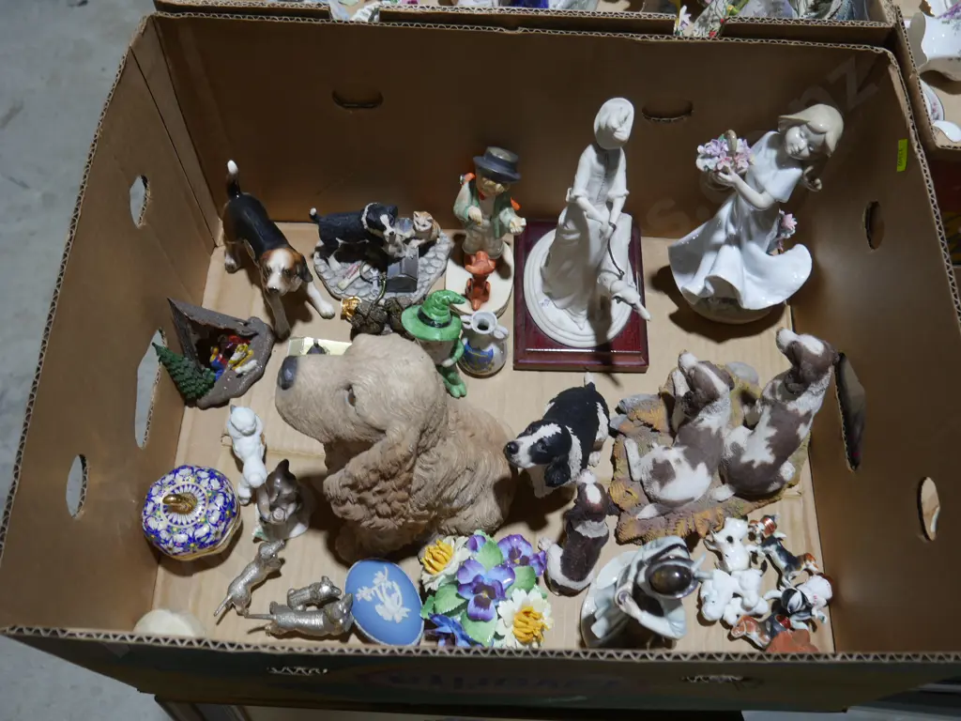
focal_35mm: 34
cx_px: 480
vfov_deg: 41.8
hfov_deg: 54.0
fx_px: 944
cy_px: 360
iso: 200
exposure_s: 1/80
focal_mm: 17
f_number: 4
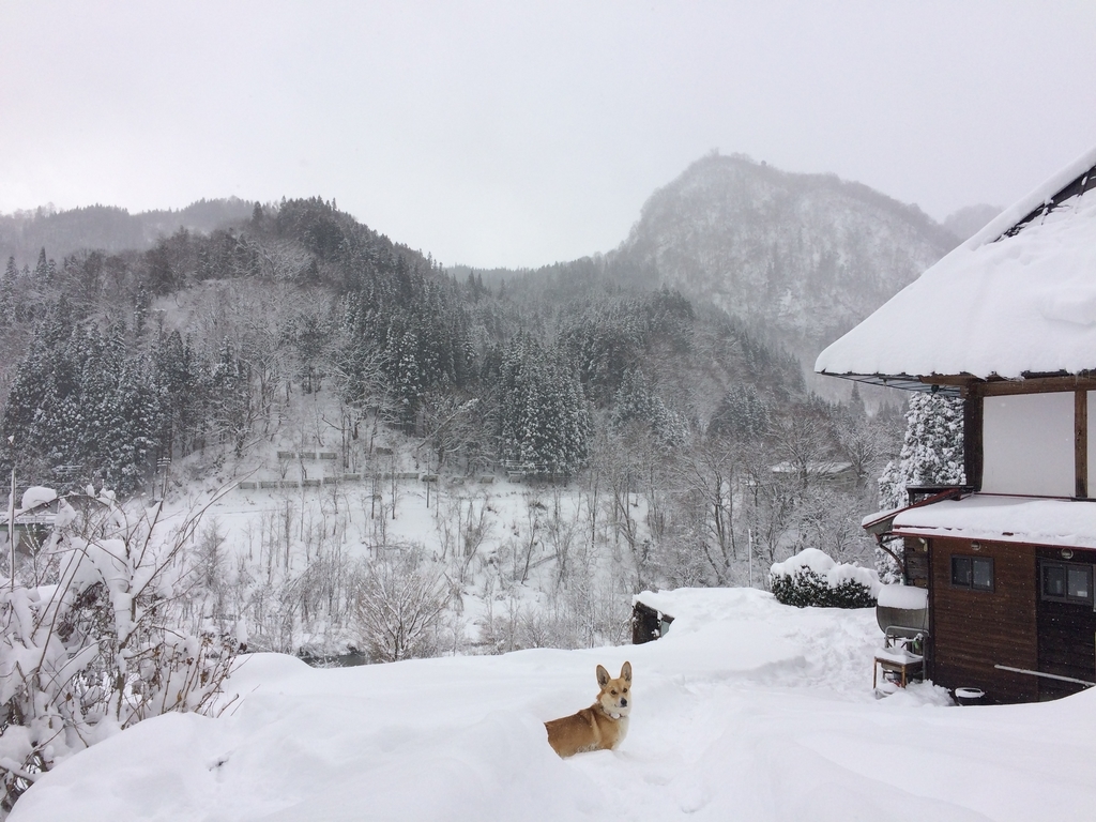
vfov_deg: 48.2
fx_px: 918
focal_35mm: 29
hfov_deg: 61.7
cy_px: 411
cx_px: 548
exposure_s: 1/1580
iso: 32
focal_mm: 4.15
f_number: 2.2
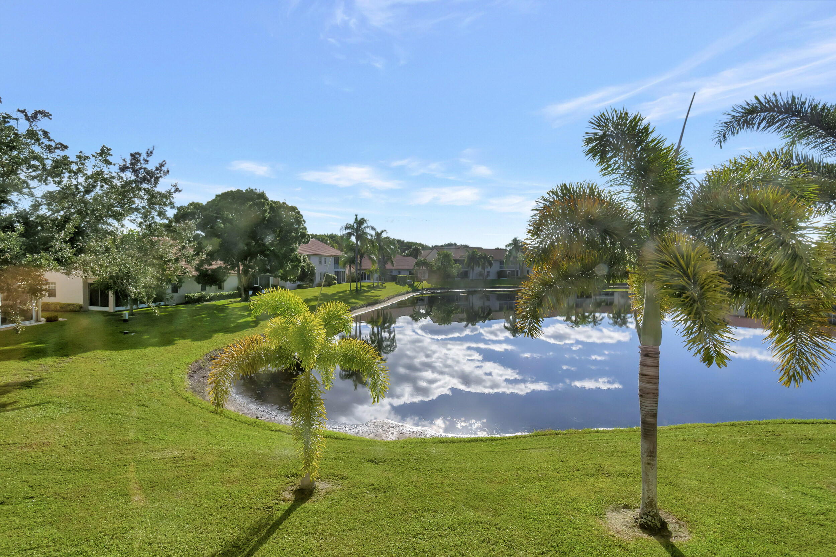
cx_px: 418
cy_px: 278
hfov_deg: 93.3
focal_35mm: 17
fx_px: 395
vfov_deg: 70.4
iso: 500
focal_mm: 11.5
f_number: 8
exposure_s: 1/2000
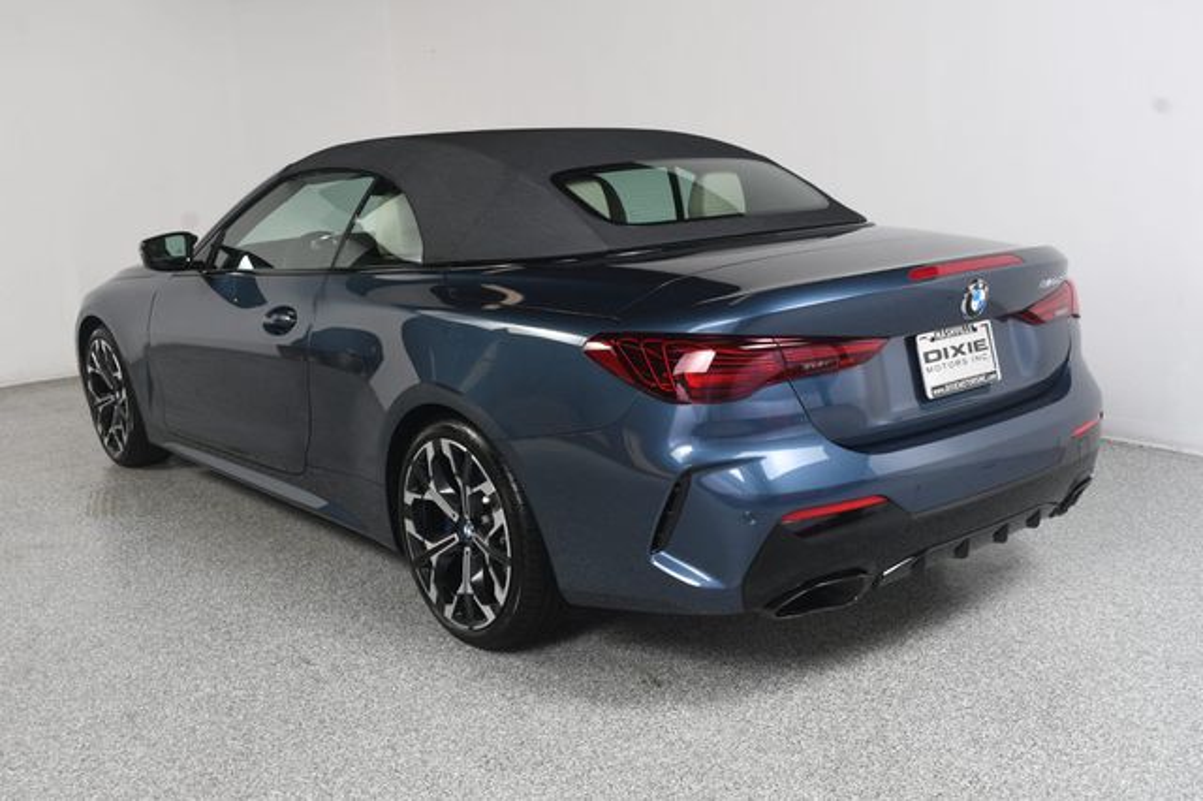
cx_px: 602
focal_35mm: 36
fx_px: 1202
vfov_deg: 36.8
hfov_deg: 53.2
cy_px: 400
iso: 100
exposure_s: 1/160
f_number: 8
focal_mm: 24
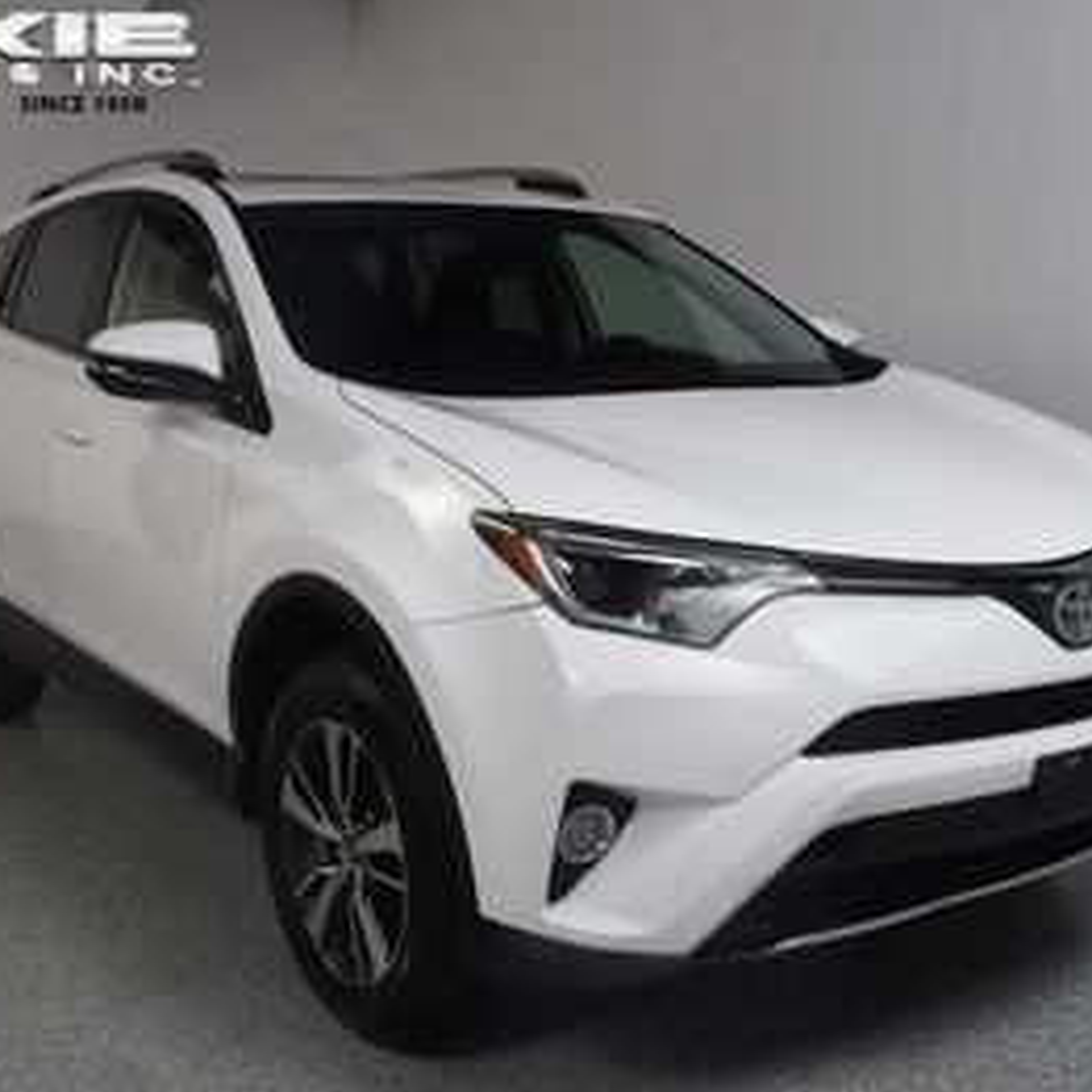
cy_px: 550
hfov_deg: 38.3
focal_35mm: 44
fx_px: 1570
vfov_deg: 38.3
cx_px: 575
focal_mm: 23
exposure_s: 1/160
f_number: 13
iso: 100
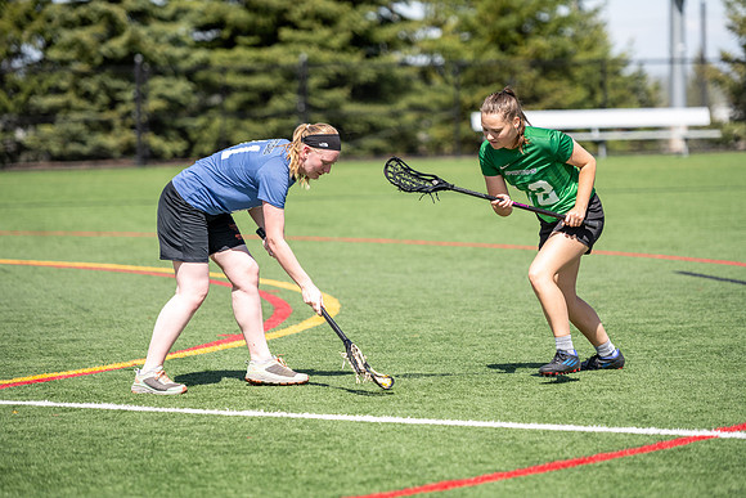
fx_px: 3318
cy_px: 251
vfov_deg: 8.6
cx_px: 396
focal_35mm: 160
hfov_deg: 12.8
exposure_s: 1/2000
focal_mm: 150
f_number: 2.8
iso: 100
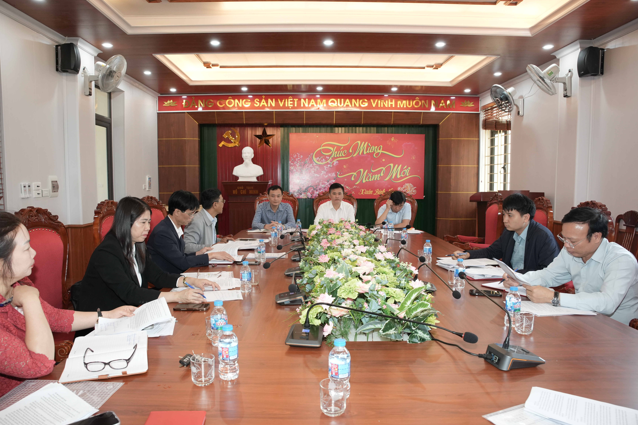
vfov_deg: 51.3
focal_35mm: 25
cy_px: 217
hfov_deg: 71.5
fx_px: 443
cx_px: 306
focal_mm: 24
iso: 1600
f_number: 5.6
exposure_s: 1/125
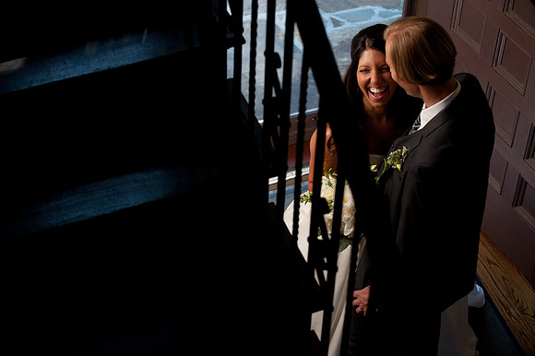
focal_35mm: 86
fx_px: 1277
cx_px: 268
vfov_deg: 15.9
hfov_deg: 23.7
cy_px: 178
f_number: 5.6
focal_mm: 86
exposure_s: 1/125
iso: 320
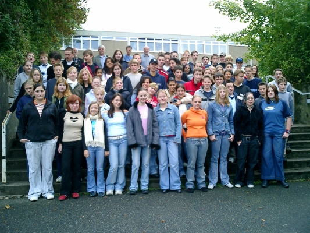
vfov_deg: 39.7
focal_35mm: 36
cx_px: 155
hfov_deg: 51.3
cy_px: 116
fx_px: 322
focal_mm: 7.5
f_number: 3.2
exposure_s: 1/160
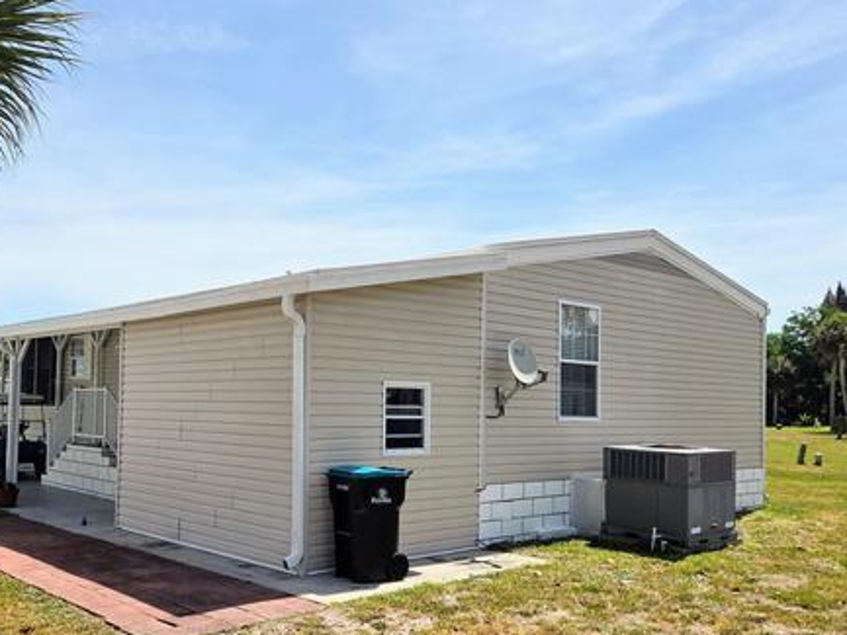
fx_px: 832
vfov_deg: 41.7
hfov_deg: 53.6
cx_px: 348
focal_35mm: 34
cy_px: 369
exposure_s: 1/7891
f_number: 1.8
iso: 80
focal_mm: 5.4
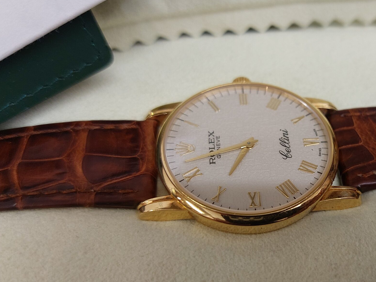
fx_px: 445
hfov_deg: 44.7
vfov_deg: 35.1
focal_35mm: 41
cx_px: 268
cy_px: 151
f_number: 1.8
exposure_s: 1/50
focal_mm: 5.23
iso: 160
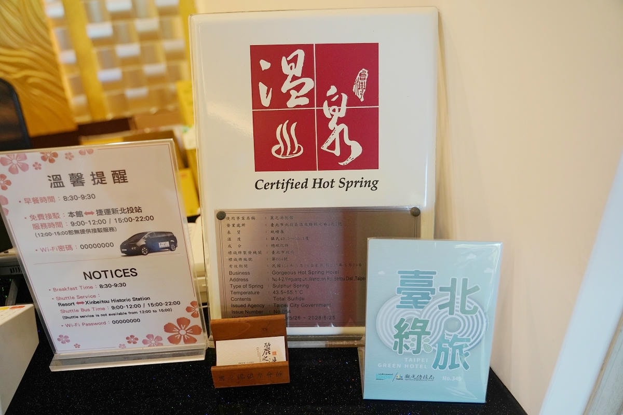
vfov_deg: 46.4
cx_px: 312
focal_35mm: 28
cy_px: 208
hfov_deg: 65.5
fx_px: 485
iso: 1600
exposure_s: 1/160
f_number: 3.2
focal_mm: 28
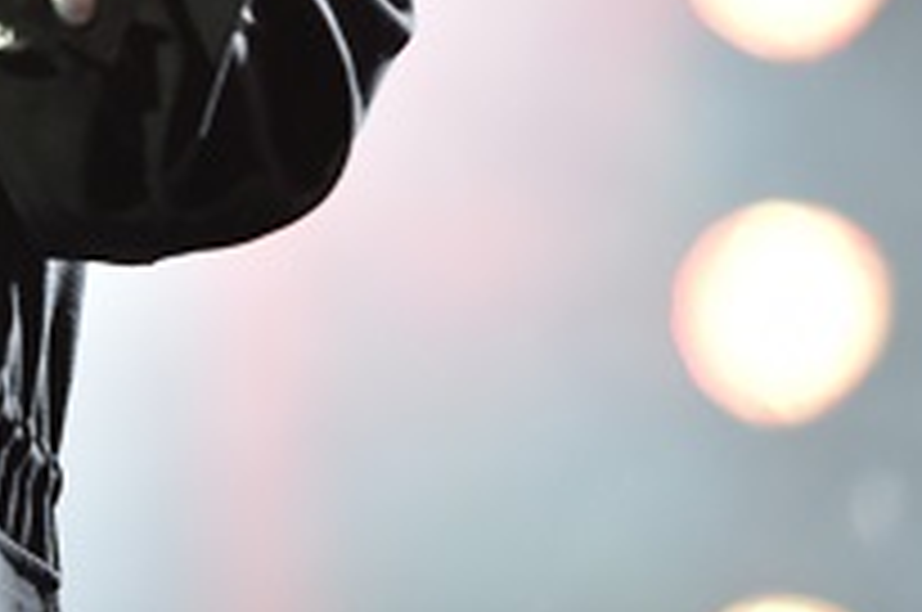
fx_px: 15598
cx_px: -391
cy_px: -540
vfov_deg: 2.2
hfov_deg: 3.4
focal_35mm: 610
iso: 1250
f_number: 2.8
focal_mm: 160
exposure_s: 1/320
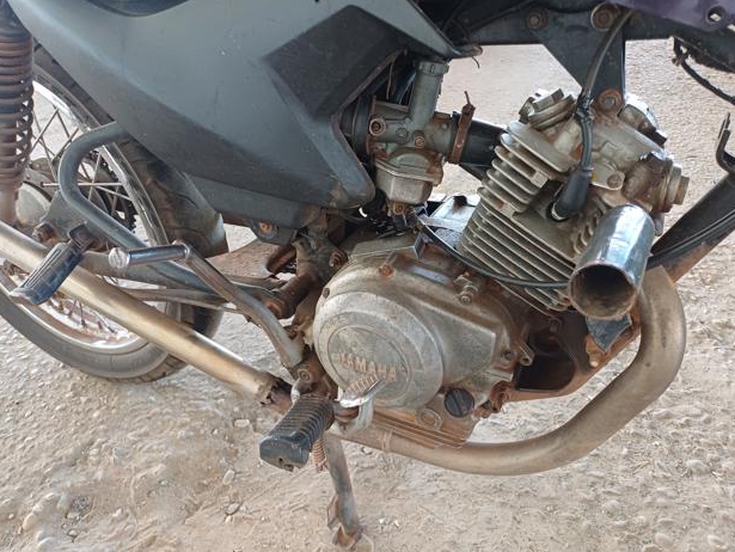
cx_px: 376
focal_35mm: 26
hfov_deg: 67.3
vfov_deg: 53.1
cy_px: 276
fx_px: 552
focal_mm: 4.65
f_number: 1.8
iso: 250
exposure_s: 1/60
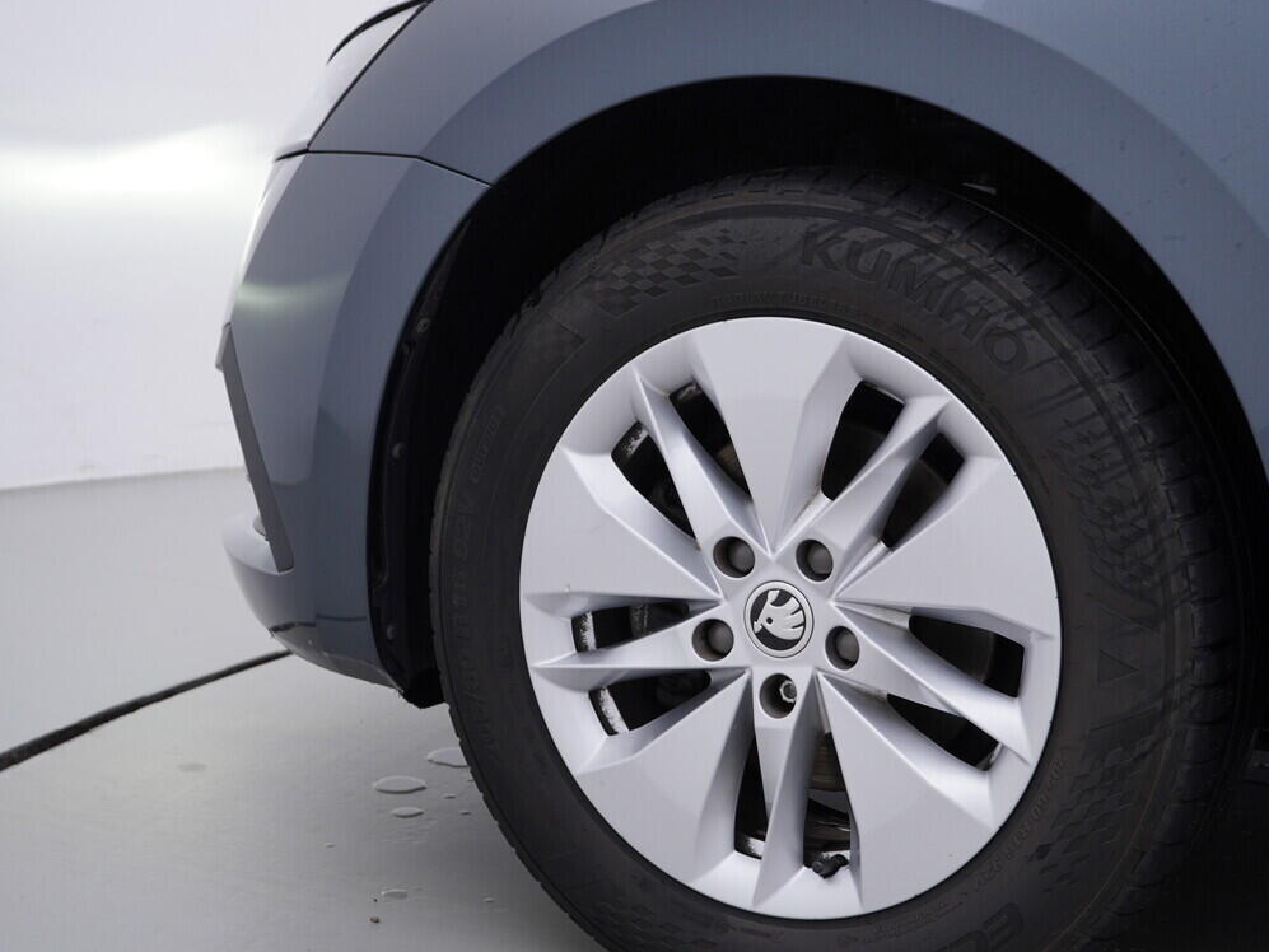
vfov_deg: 29.1
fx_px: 1833
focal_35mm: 50
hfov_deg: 38.0
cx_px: 764
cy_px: 505
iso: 125
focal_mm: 24
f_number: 4
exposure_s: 1/80
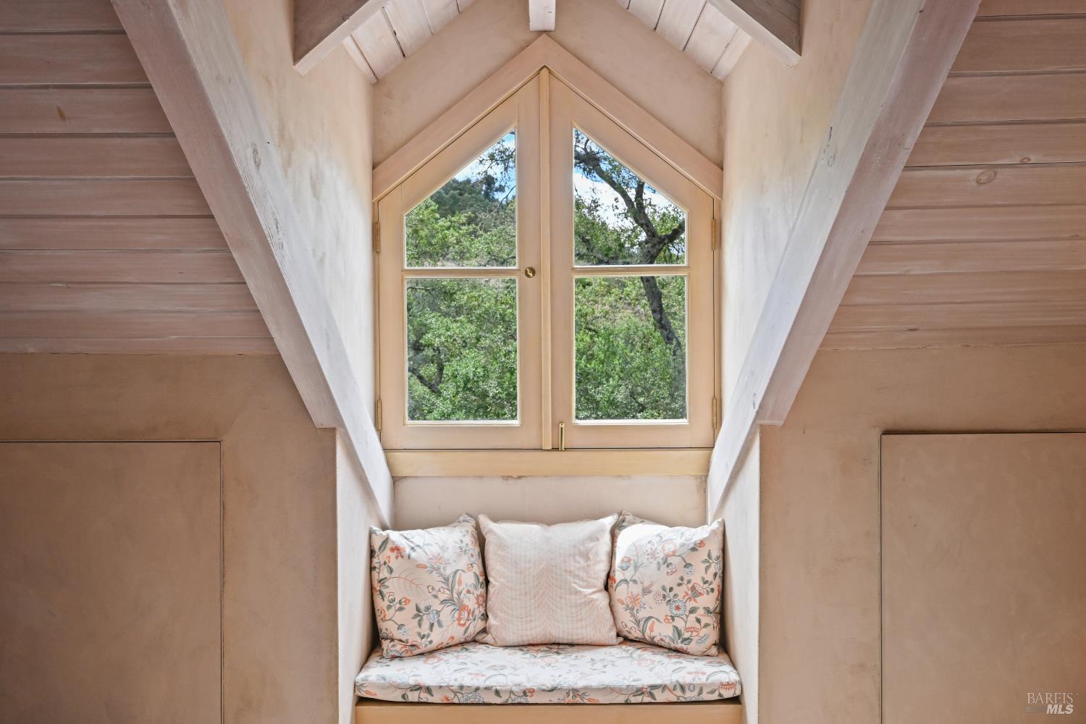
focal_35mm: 30
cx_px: 543
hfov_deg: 61.9
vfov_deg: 43.6
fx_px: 905
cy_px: 362
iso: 1600
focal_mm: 30
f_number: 9
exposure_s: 1/50
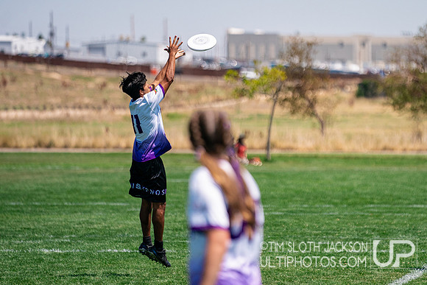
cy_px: 124
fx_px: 3540
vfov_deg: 4.6
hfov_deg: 6.9
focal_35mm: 298
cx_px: 317
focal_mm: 200
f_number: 2.8
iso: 640
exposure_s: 1/10000
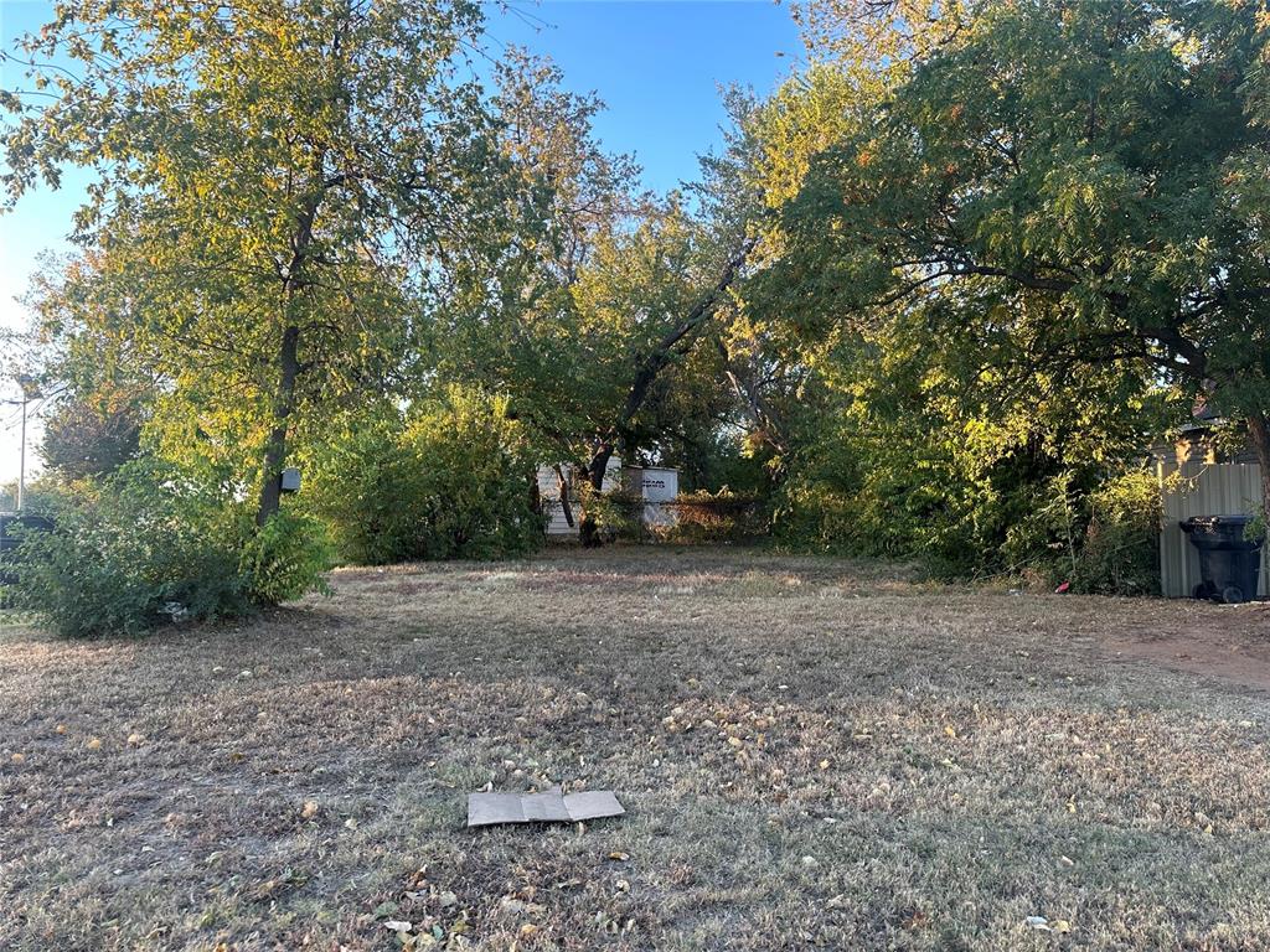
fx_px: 881
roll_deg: +0.7
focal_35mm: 24
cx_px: 635
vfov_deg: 56.8
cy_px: 476
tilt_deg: +3.7
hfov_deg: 71.6
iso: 64
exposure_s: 1/164
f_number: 1.78
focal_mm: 6.86
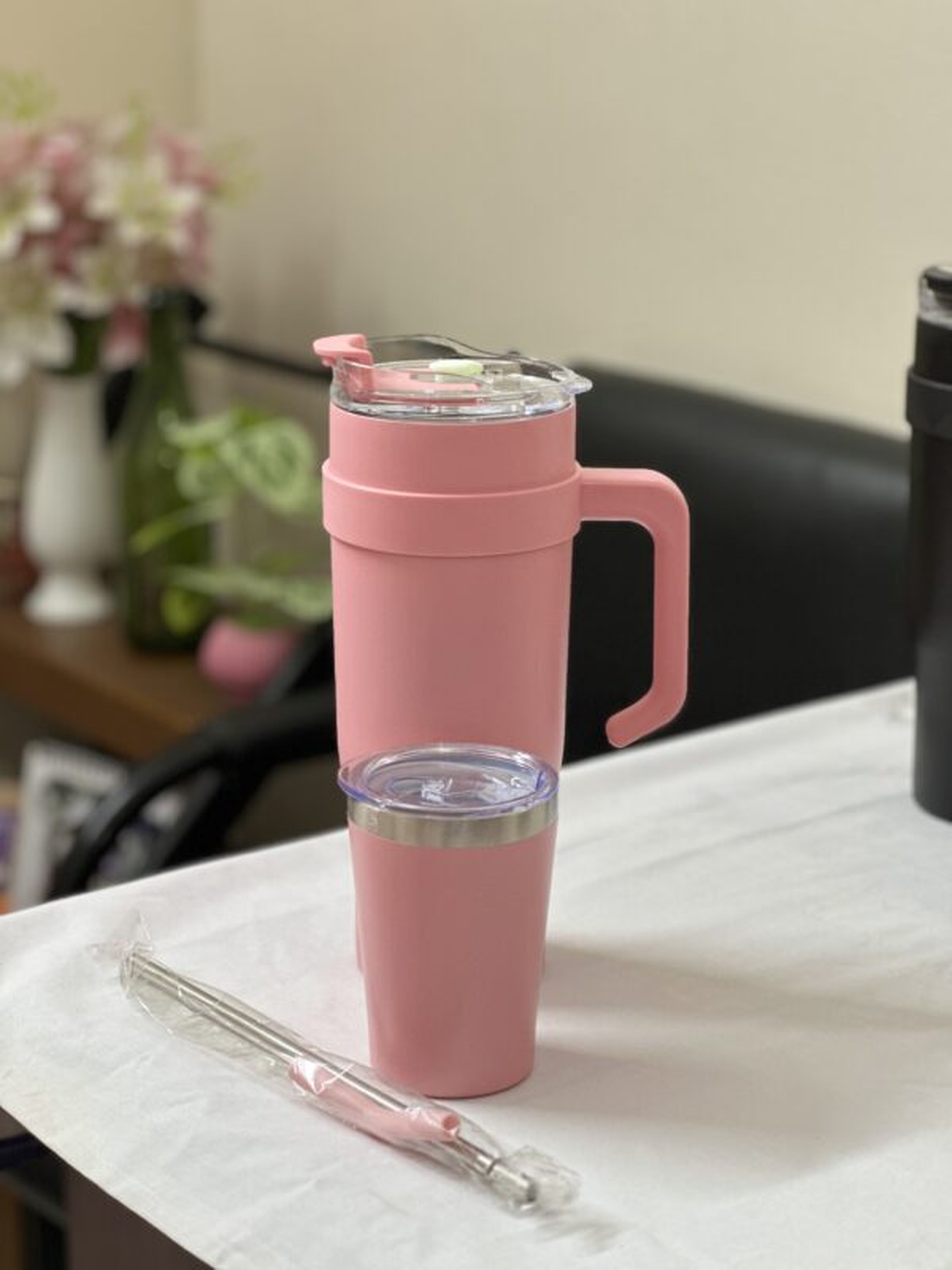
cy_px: 635
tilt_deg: -16.5
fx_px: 2824
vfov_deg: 25.3
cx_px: 476
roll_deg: -0.2
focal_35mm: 77
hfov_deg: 19.1
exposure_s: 1/33
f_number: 2.8
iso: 125
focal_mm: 9
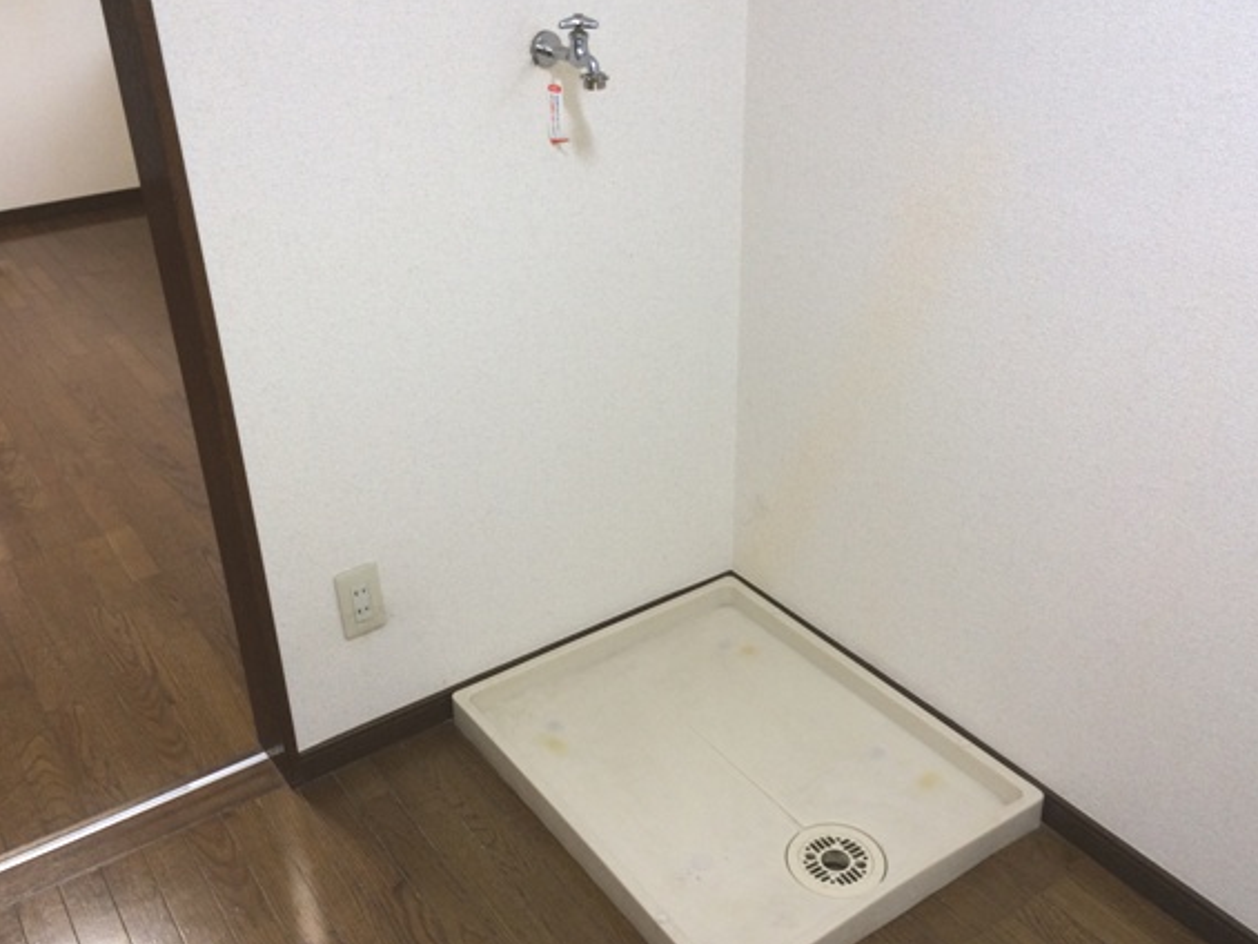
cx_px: 603
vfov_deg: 41.8
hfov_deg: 53.9
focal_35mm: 34
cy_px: 476
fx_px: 1236
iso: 100
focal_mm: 4.12
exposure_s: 1/33
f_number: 2.2
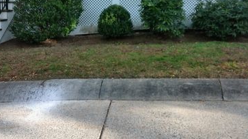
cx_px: 130
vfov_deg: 29.7
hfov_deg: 51.6
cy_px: 28
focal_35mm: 39
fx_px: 256
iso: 100
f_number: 2
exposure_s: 1/234
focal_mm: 3
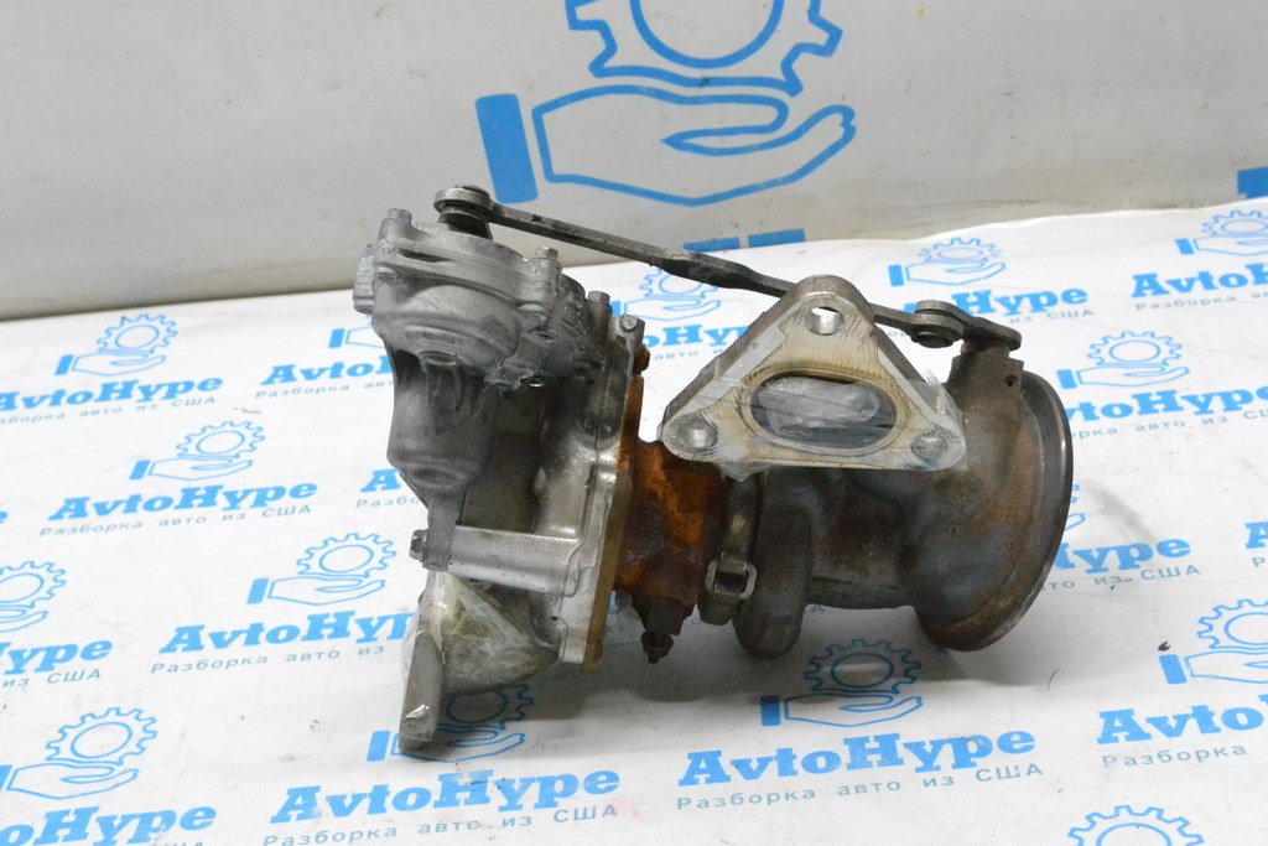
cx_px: 634
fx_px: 2113
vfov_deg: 22.6
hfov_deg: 33.4
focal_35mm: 60
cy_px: 423
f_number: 10
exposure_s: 1/160
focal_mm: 40
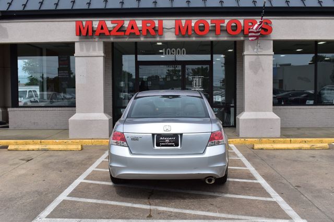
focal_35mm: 39
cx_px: 167
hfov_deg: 49.6
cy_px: 111
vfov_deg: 34.2
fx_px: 362
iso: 280
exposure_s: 1/500
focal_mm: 26
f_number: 11
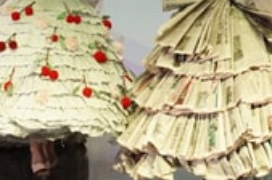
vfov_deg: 8.5
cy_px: -39
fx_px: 1196
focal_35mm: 159
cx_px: 113
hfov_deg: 13.0
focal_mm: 33
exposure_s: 1/160
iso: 2000
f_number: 5
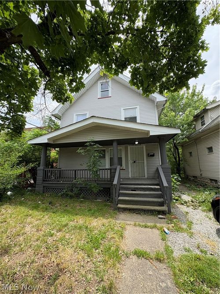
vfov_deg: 102.1
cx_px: 110
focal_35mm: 14
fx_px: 119
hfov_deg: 85.7
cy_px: 147
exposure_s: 1/620
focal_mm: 2.22
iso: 40
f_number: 2.2
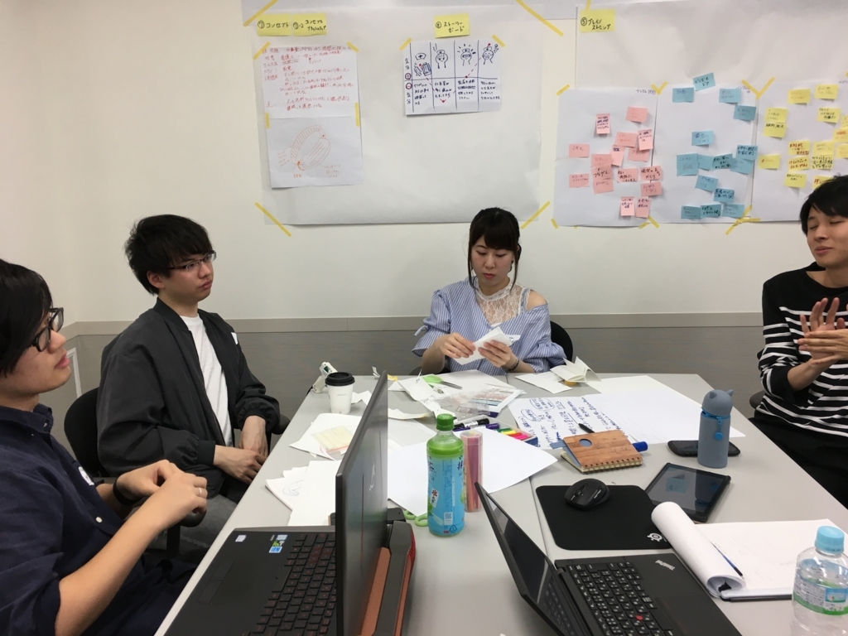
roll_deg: +0.6
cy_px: 318
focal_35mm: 29
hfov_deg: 61.7
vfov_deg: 48.2
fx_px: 710
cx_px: 424
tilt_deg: -11.7
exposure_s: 1/40
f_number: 2.2
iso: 25
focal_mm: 4.15
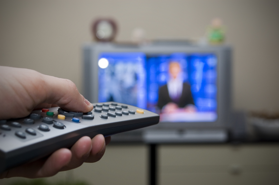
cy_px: 92
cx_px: 140
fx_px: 558
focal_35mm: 72
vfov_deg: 18.9
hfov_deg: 28.1
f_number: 5
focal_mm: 48
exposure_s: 1/20
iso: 400
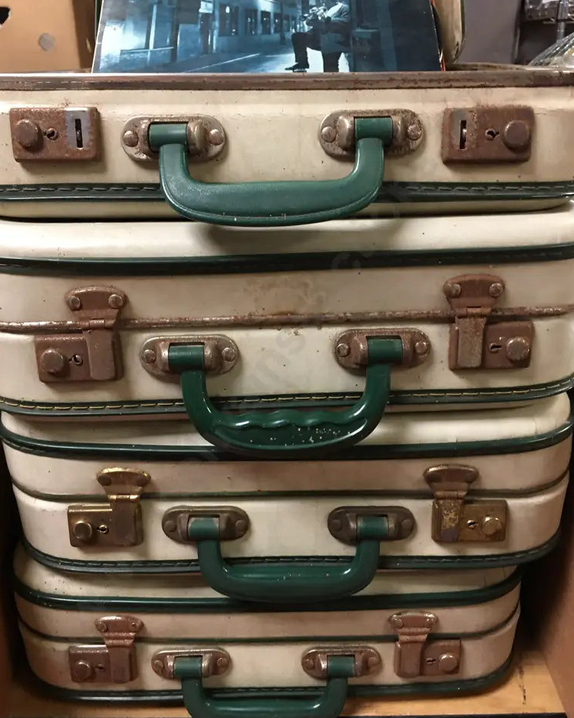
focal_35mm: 31
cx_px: 284
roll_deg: +0.2
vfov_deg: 57.2
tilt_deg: -22.2
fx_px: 658
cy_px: 349
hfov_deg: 47.1
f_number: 2.2
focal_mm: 4.15
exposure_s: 1/17
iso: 100
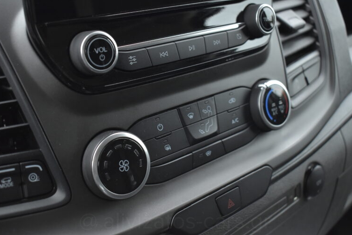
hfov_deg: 46.9
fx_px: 406
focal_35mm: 42
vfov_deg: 32.2
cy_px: 119
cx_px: 175
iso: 1600
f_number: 4
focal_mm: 27
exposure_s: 1/500
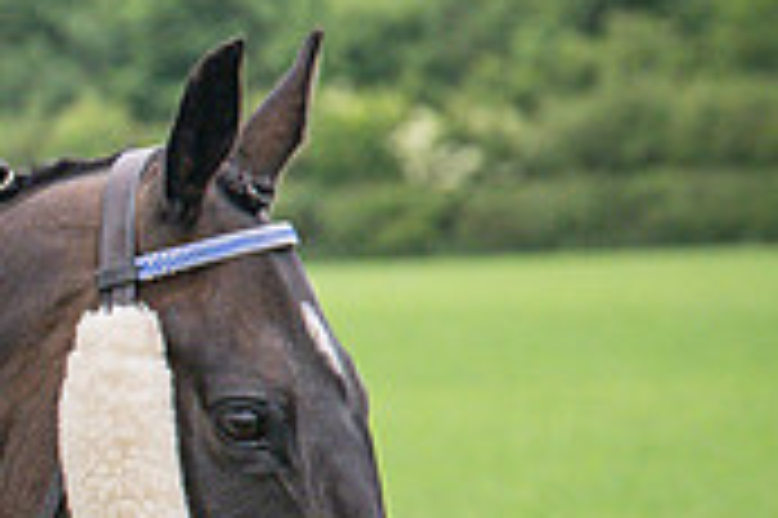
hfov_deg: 3.6
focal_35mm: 572
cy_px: 368
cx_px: -302
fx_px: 12350
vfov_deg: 2.4
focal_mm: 77
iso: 400
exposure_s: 1/1600
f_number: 4
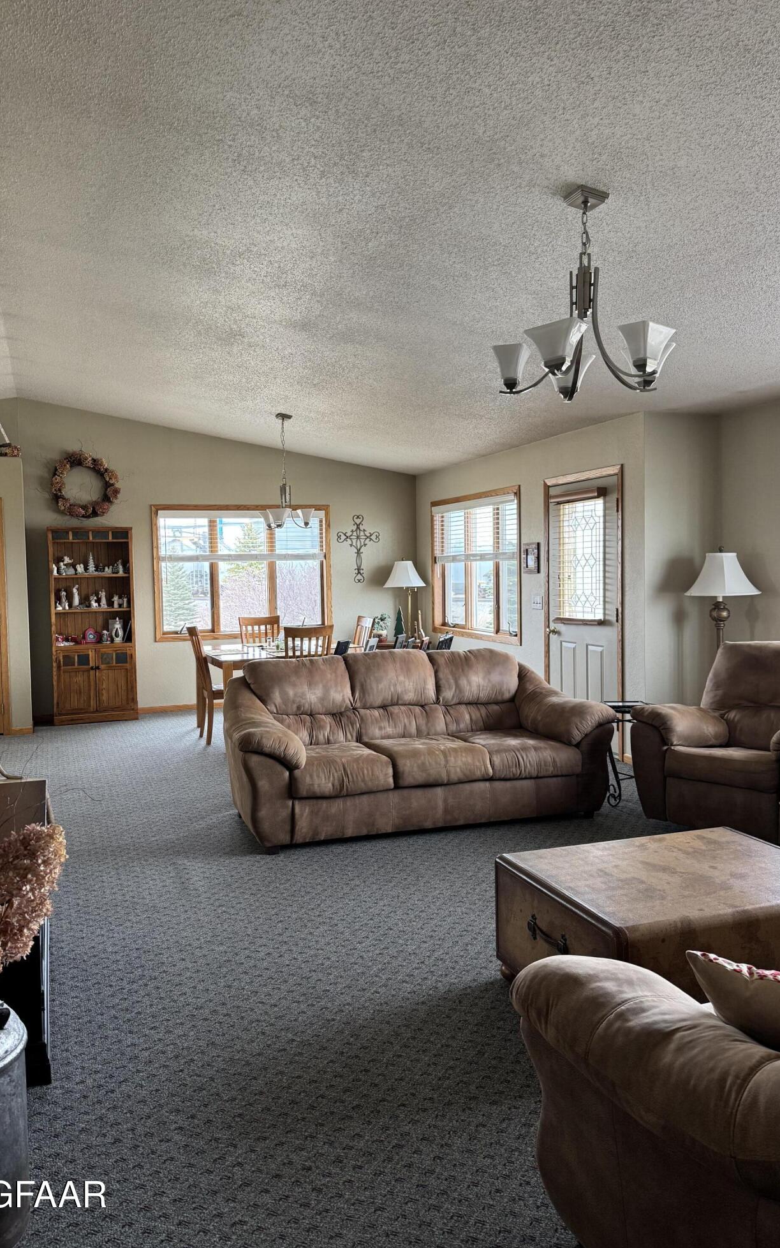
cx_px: 345
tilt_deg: -2.6
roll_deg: +1.0
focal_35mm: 26
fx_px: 884
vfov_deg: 70.4
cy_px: 615
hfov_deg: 47.5
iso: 200
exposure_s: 1/74
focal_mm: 6.76
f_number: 1.78
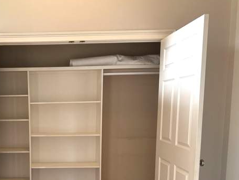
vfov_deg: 33.4
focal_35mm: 42
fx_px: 290
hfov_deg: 42.4
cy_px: 143
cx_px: 42
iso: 250
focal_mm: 6.86
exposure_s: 1/60
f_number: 1.78
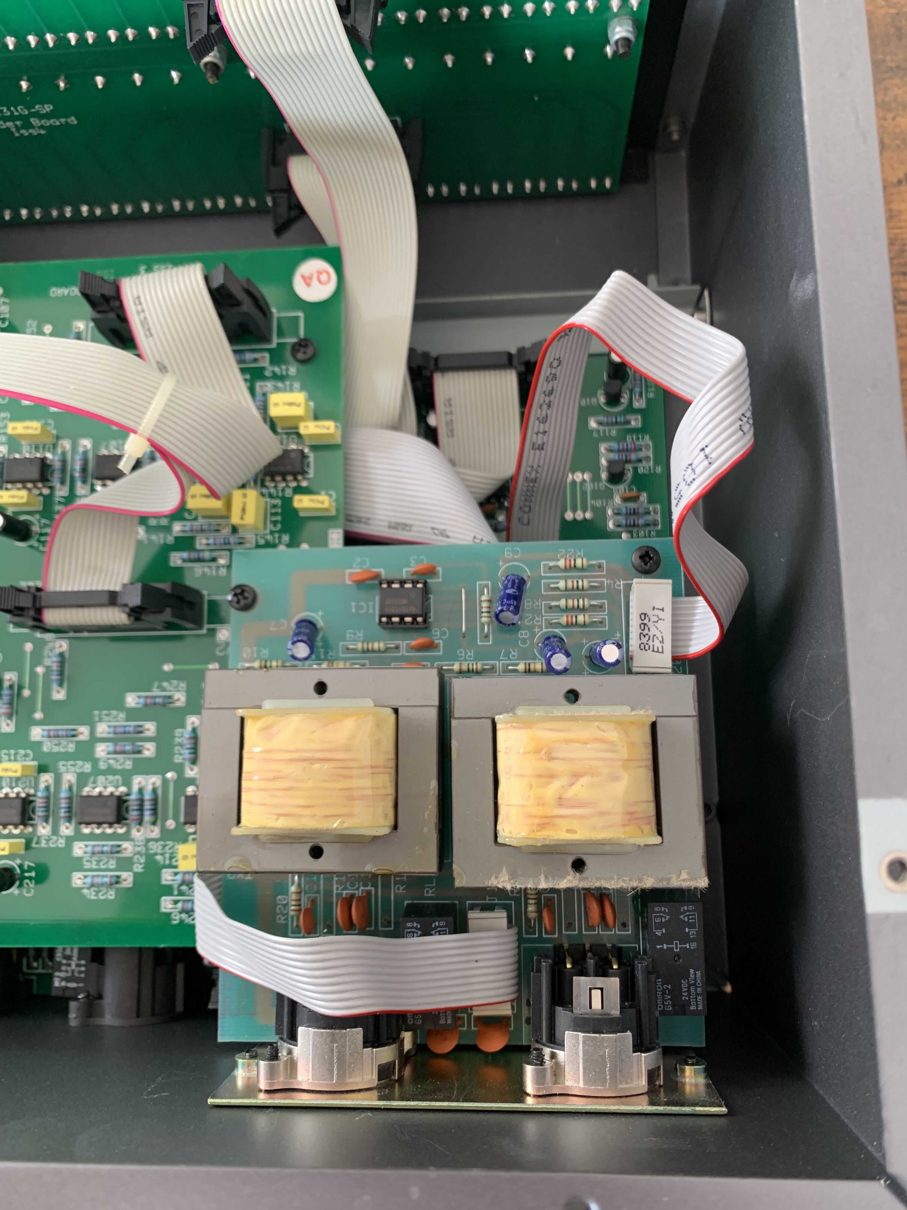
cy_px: 605
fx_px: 908
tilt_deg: -79.9
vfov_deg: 67.3
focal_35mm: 26
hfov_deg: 53.1
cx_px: 454
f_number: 1.8
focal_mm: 4.25
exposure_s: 1/60
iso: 200
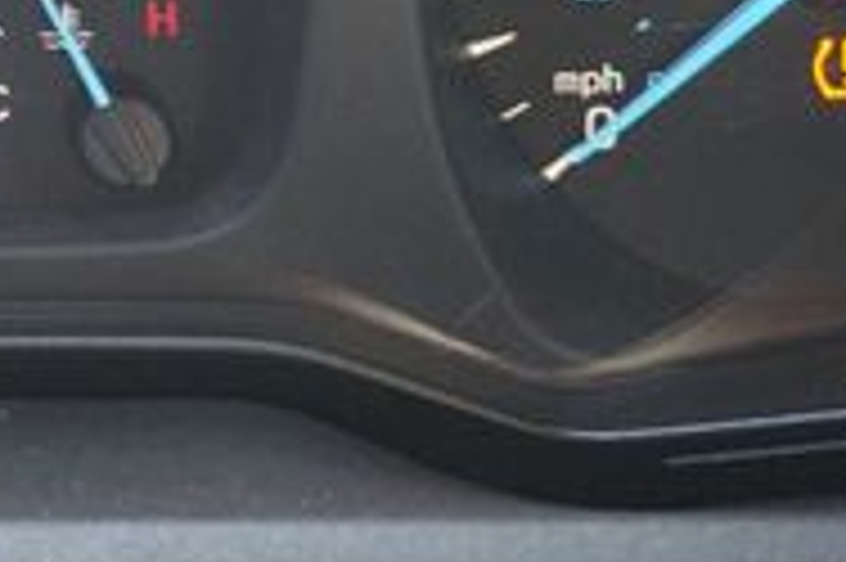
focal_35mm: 143
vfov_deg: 9.3
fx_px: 3357
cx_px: -130
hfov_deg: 14.0
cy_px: -288
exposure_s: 1/60
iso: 1250
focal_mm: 28
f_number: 4.5
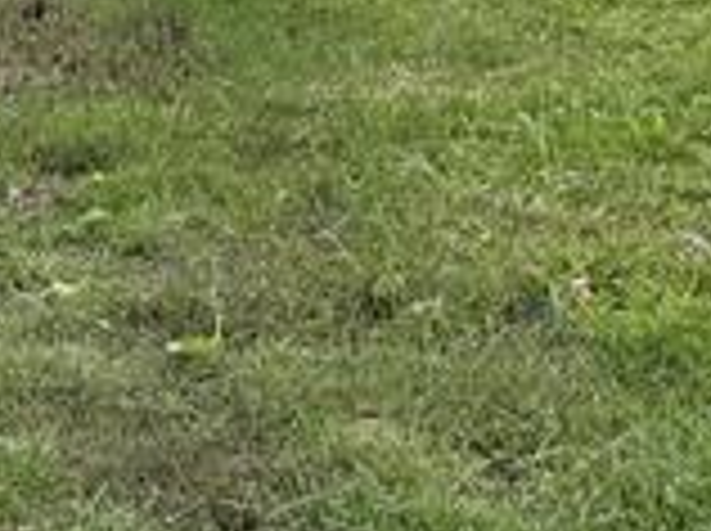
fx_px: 3199
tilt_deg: +2.3
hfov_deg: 12.2
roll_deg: -0.7
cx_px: 1026
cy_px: -675
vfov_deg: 8.7
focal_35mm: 156
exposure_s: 1/1292
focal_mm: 6.76
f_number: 1.78
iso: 80
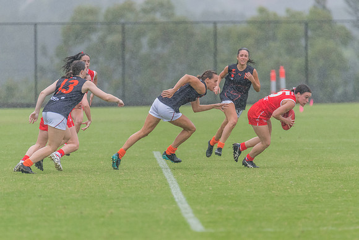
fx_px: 7969
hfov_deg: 2.6
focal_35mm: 799
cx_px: 177
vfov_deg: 1.7
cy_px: 140
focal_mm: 600
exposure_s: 1/1600
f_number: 6.3
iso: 1600
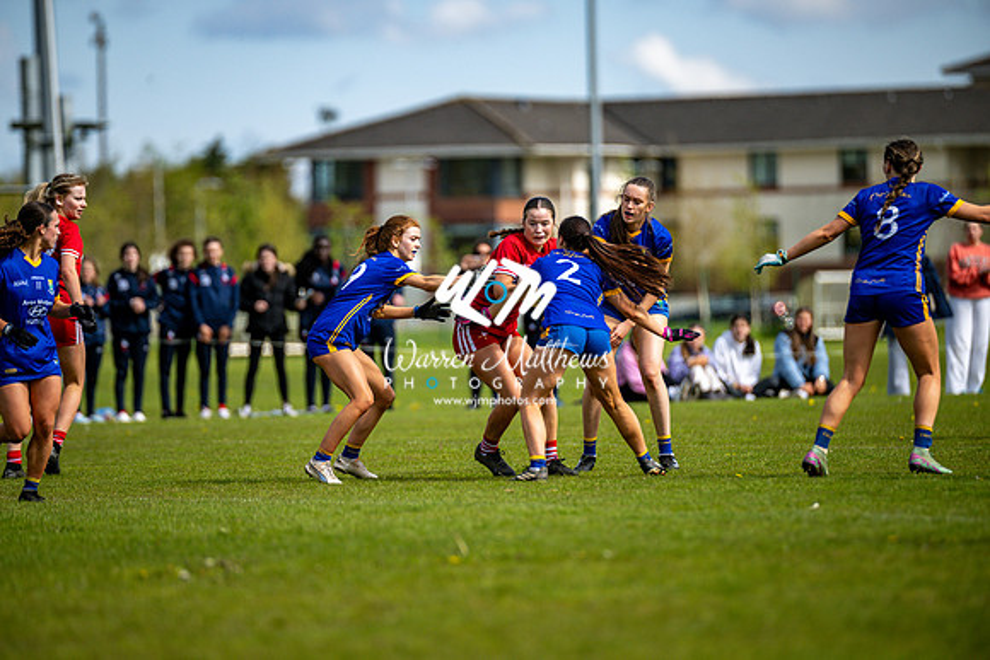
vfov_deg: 4.6
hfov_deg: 6.9
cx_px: 495
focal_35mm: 300
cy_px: 330
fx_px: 8252
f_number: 2.8
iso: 220
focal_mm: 300
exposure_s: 1/6400
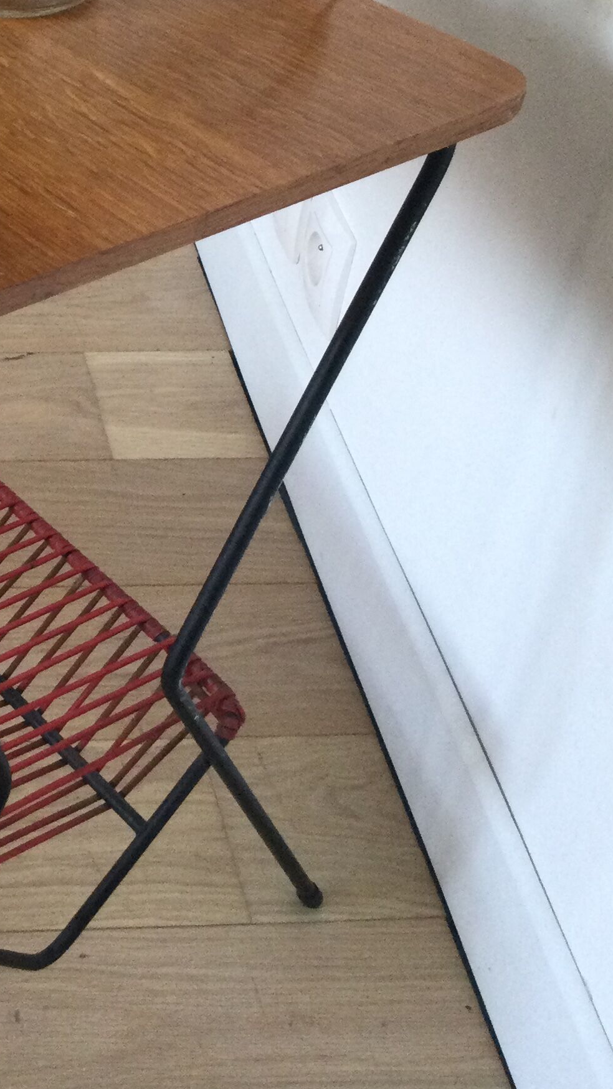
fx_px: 1821
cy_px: 268
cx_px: -133
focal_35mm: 63
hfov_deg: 18.1
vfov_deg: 32.7
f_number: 2.4
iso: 50
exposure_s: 1/33
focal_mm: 3.3
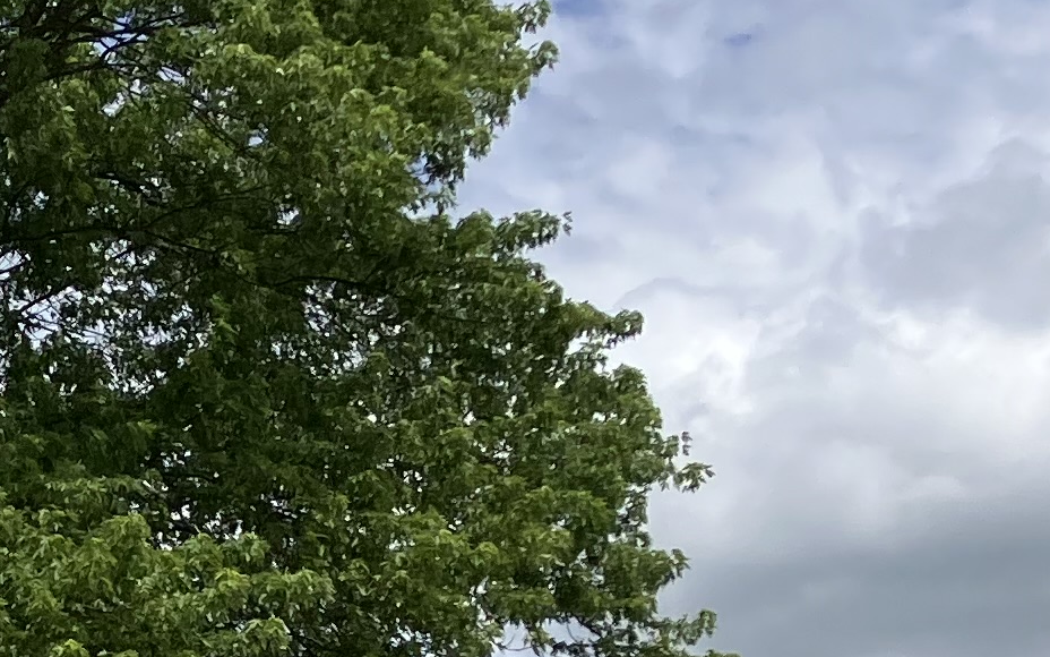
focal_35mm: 129
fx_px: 3691
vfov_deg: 9.8
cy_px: 1019
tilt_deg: +7.6
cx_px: -1186
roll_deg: +0.2
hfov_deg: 13.4
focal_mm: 3.99
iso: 32
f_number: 1.8
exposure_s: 1/4049
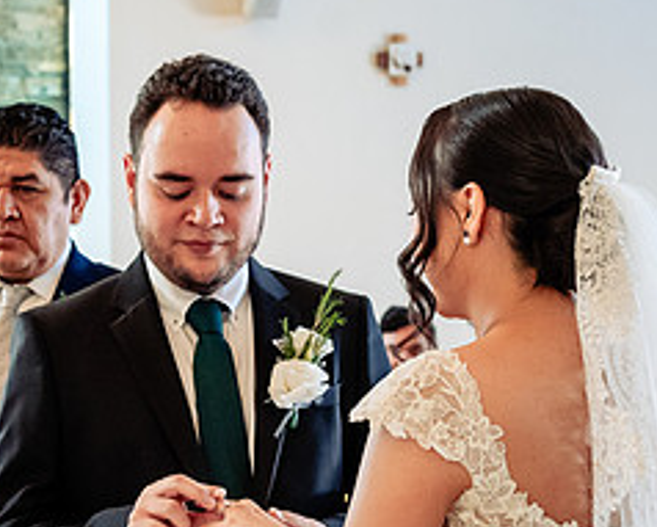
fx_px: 1986
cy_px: 412
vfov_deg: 15.0
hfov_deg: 18.6
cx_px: 148
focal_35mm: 102
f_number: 4.5
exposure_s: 1/125
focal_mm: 35
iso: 2000
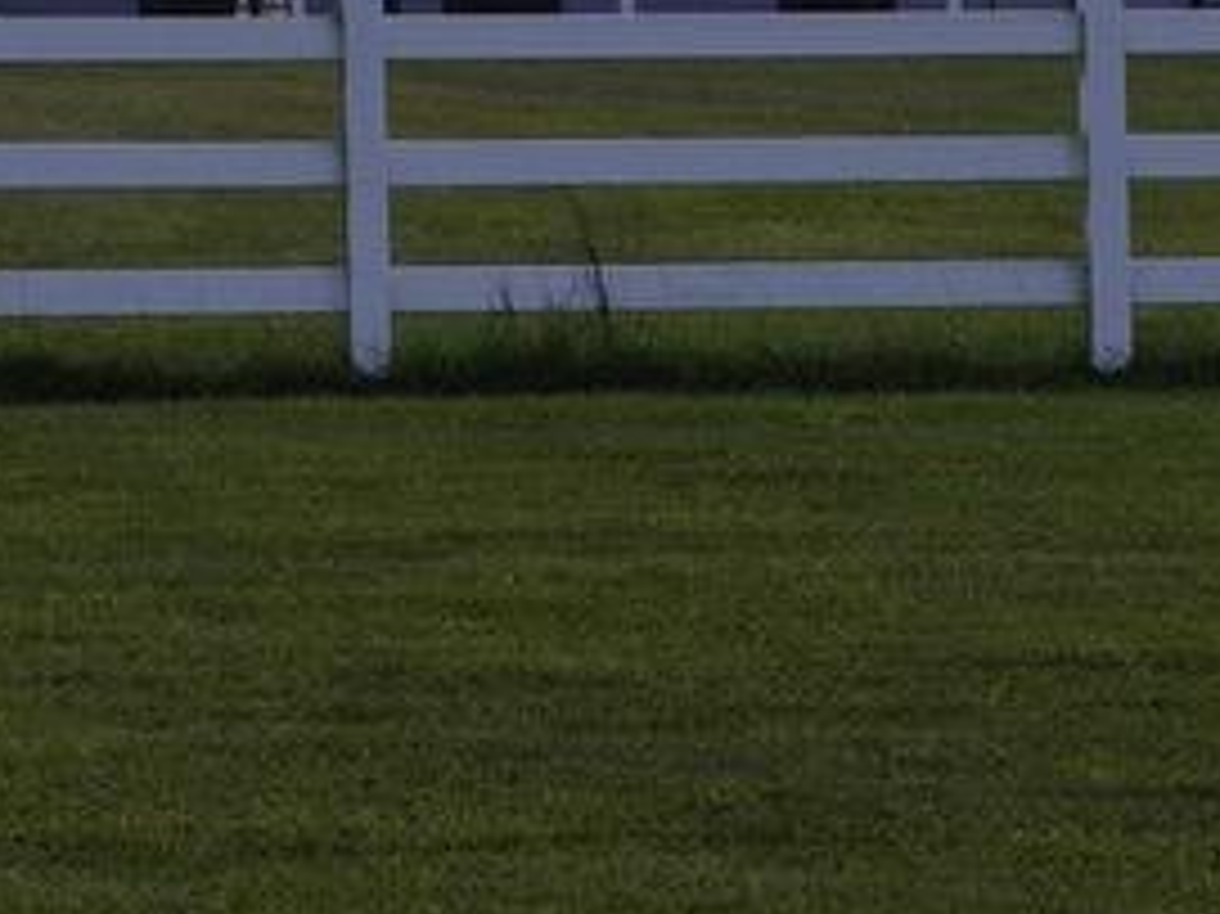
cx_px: 117
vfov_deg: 4.8
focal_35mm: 305
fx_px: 10745
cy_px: -939
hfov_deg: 6.5
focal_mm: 28
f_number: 11
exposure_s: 1/320
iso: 100
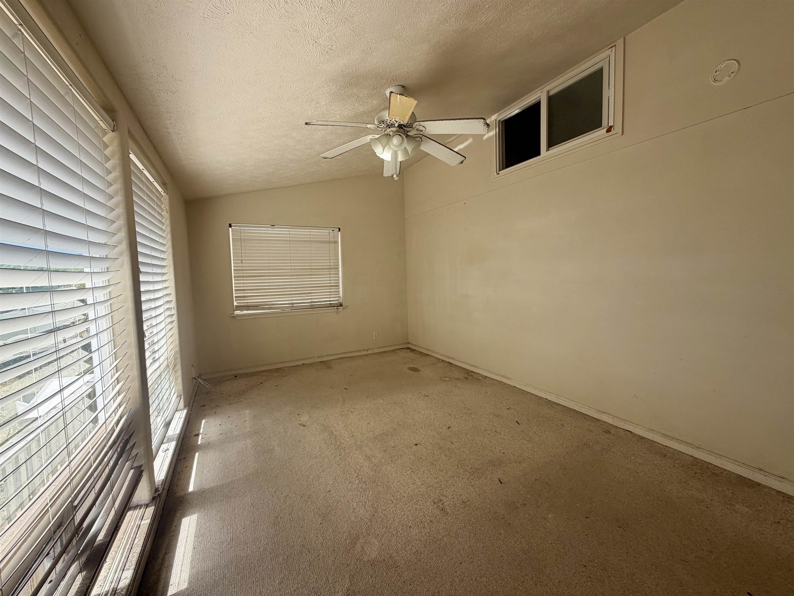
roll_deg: +1.1
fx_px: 321
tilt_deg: -4.6
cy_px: 298
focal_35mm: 14
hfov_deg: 102.1
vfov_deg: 85.7
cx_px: 397
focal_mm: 2.22
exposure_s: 1/241
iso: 40
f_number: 2.2
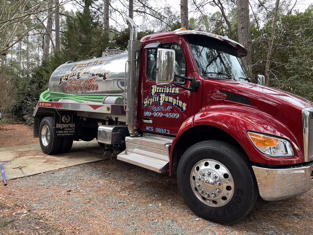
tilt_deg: +4.6
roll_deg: -0.4
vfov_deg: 53.1
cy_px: 118
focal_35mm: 26
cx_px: 156
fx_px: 235
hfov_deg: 67.3
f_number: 1.5
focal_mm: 5.7
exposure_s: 1/168
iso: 40
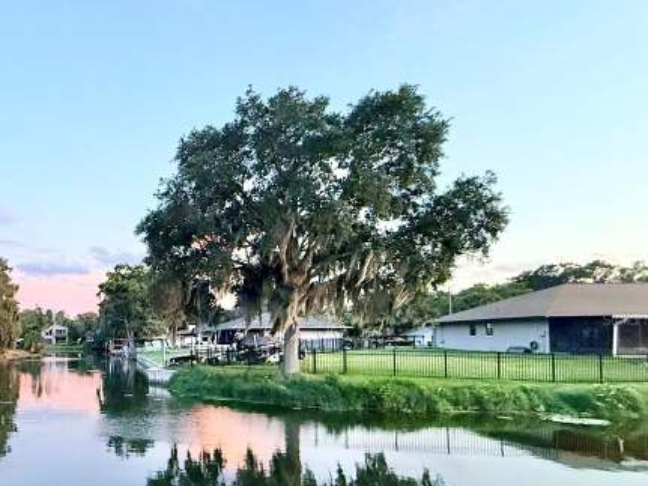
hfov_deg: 58.2
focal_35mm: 26
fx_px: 487
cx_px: 72
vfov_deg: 52.2
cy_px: 319
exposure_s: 1/60
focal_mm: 2.22
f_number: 2.2
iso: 500
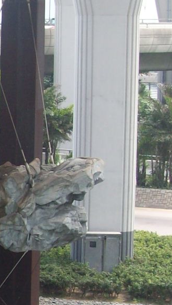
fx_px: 1307
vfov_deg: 13.4
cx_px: -186
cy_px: 182
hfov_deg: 7.2
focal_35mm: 161
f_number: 3.2
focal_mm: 7.1
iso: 64
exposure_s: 1/150
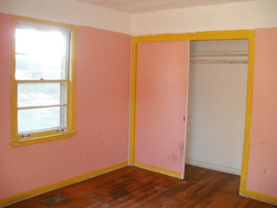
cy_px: 104
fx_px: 288
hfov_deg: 51.4
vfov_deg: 39.7
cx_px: 138
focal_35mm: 36
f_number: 3.5
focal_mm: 6.3
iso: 320
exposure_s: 1/30
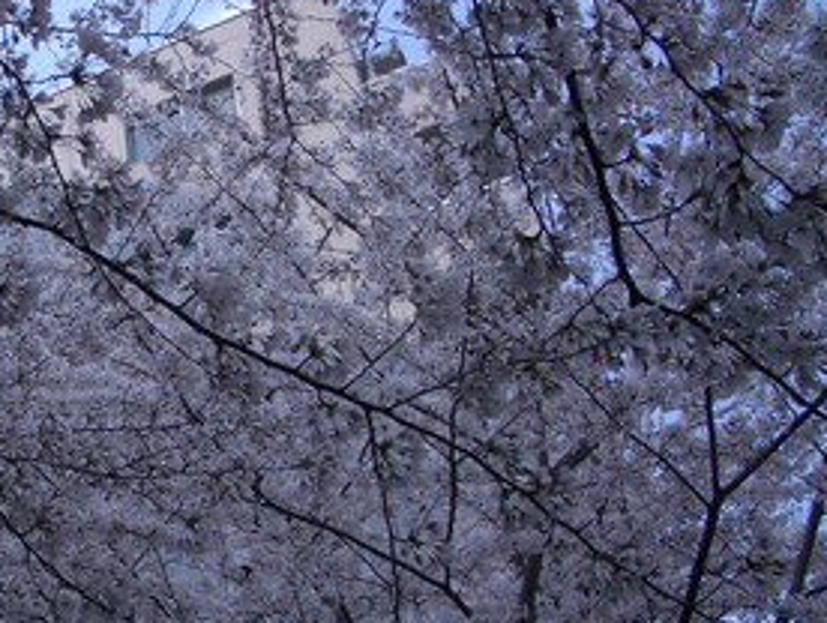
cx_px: 186
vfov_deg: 25.7
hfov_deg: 32.9
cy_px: 323
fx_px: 1364
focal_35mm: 57
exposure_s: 1/320
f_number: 4.3
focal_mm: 5.8
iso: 50
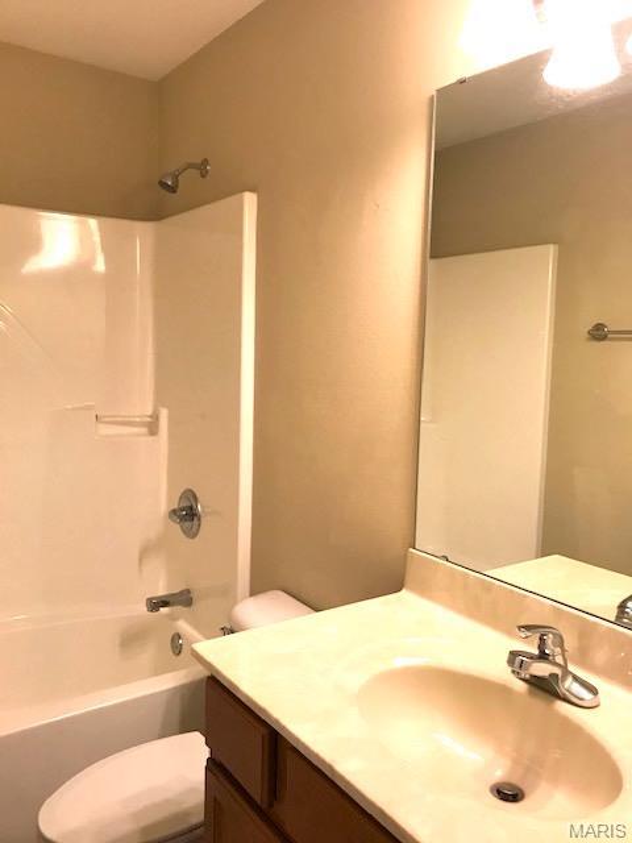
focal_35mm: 28
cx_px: 316
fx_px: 682
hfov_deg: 49.7
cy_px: 422
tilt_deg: -6.0
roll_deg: -1.0
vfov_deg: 63.4
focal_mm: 3.99
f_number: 1.8
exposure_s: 1/30
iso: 32
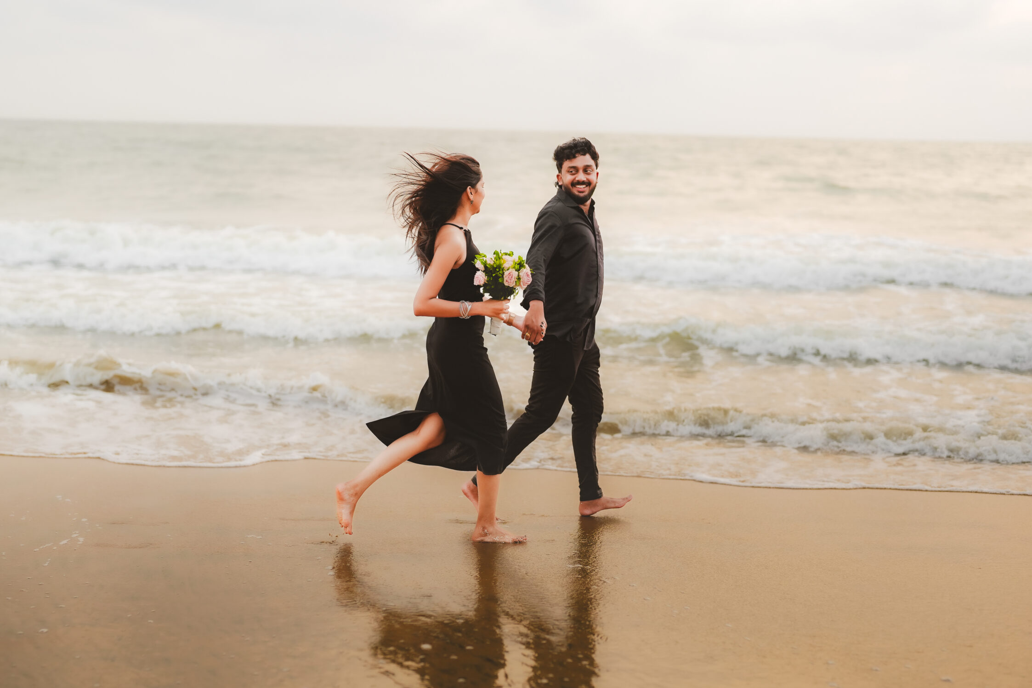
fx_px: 1634
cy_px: 381
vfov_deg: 23.8
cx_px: 463
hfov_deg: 35.0
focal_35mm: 57
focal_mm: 50
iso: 500
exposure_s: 1/1600
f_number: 1.8
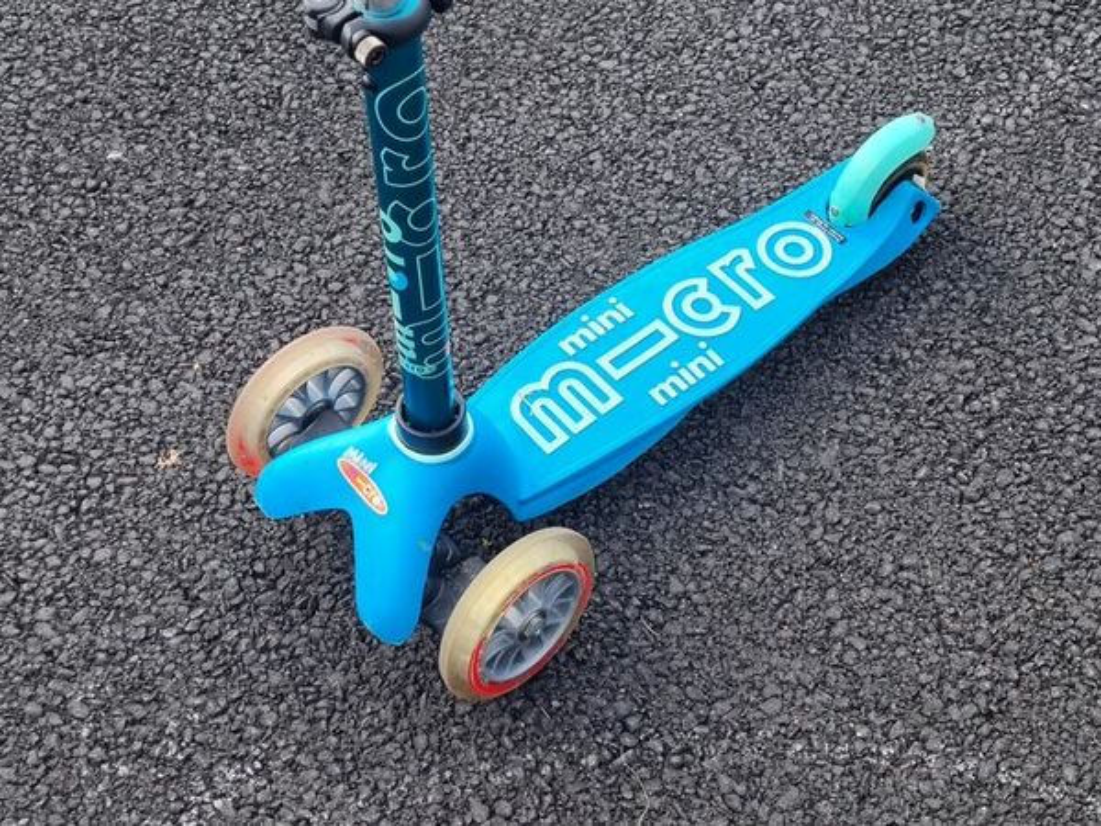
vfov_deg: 53.1
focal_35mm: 26
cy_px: 413
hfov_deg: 67.3
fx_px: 827
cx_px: 550
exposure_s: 1/182
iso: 50
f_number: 1.8
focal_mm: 5.4
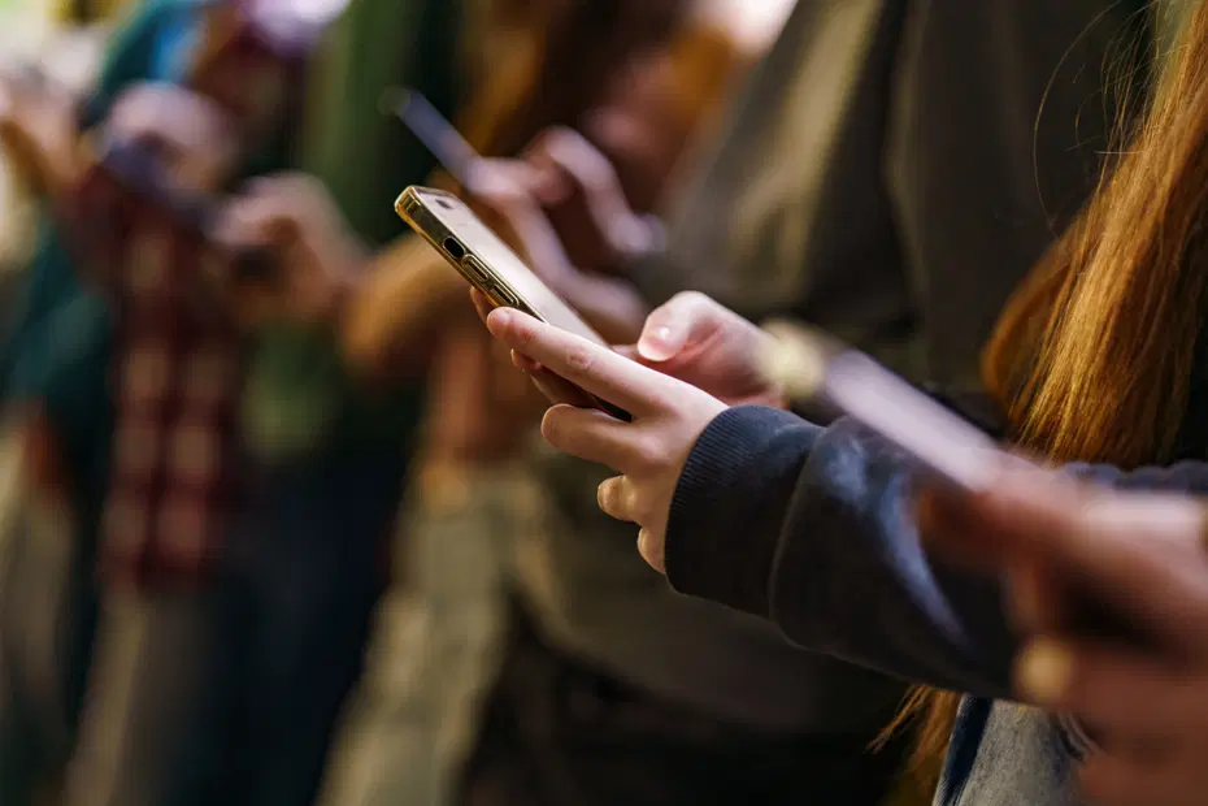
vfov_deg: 16.1
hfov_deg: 23.9
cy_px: 403
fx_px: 2852
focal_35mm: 85
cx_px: 604
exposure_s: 1/200
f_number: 1.8
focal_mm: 85
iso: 250
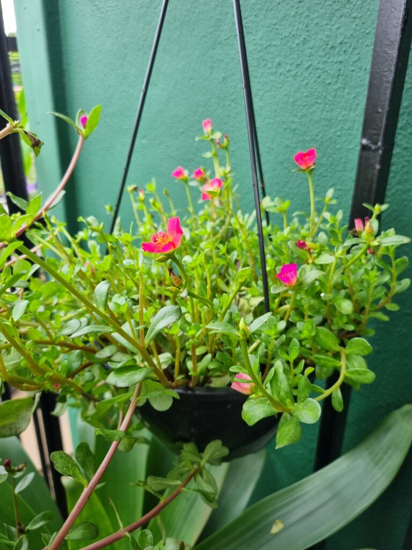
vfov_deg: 67.3
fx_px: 413
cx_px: 206
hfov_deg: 53.1
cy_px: 275
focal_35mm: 26
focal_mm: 5.4
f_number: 1.8
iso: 50
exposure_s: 1/212
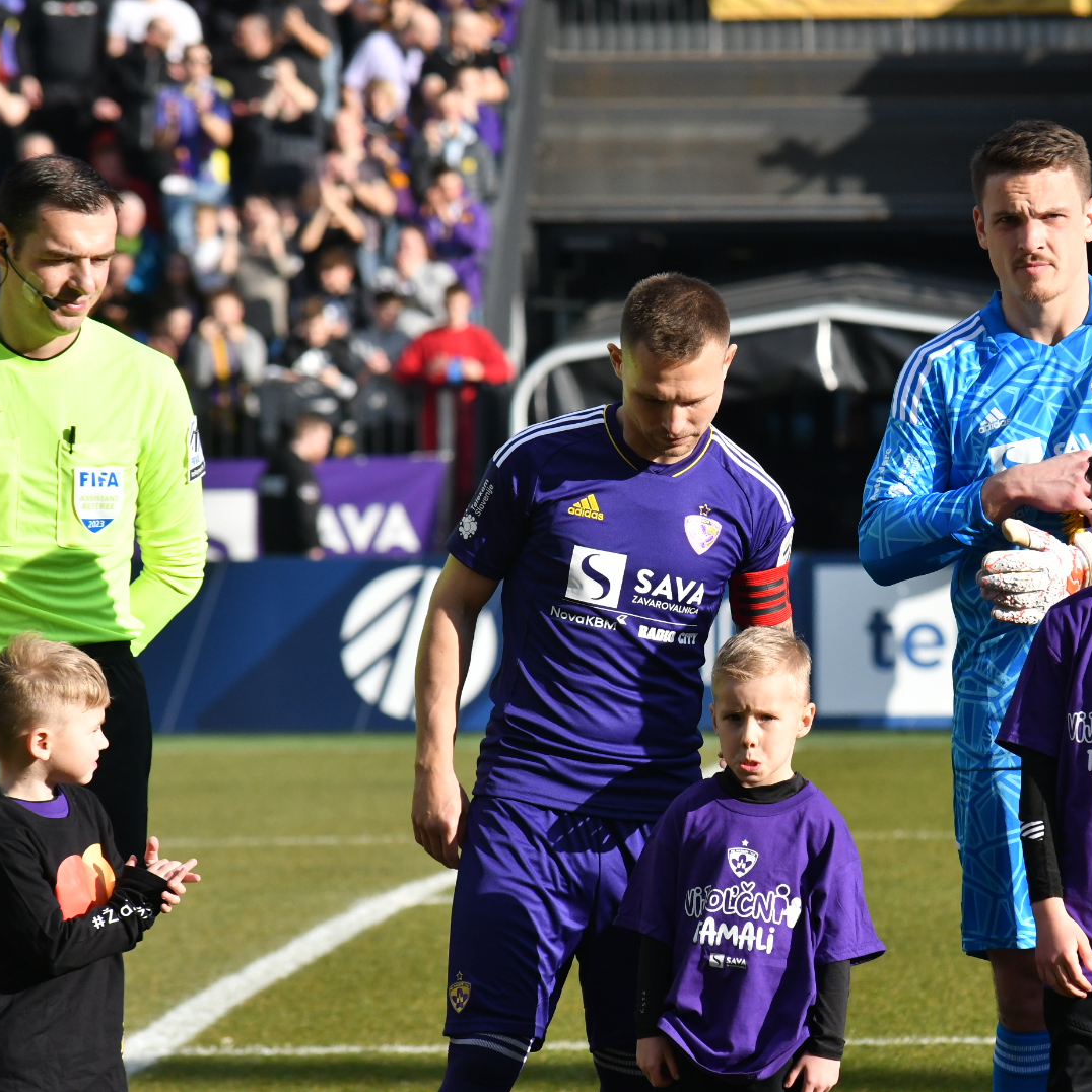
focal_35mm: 384
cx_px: 806
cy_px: 547
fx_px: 13705
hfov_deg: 4.6
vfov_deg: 4.6
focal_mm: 200
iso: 800
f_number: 8
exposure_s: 1/2500
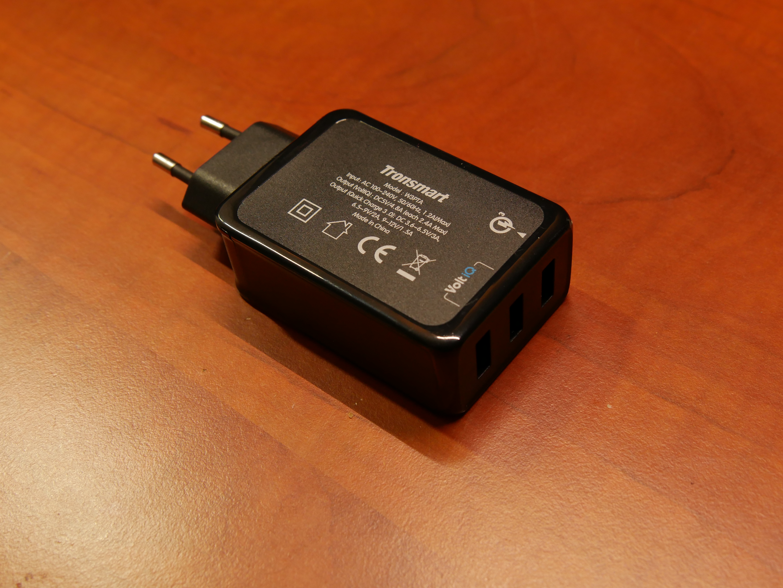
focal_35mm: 48
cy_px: 294
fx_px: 1086
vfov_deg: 30.3
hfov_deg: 39.6
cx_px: 392
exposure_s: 1/30
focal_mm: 24
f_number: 5.6
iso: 800
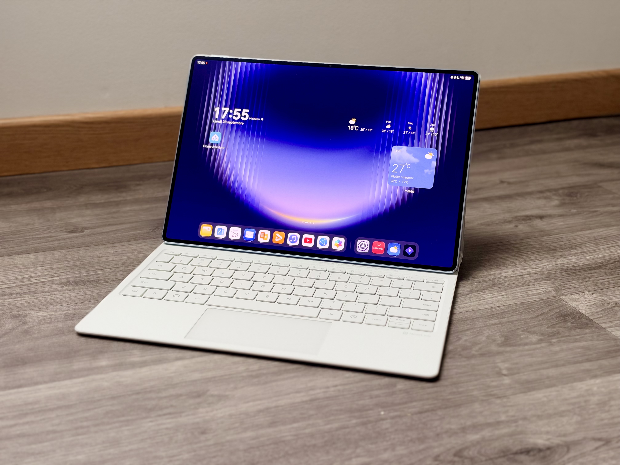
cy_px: 232
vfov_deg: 30.3
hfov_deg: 39.7
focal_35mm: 48
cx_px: 310
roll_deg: -0.5
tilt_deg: -21.7
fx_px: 860
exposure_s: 1/60
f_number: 1.8
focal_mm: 6.93
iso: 125
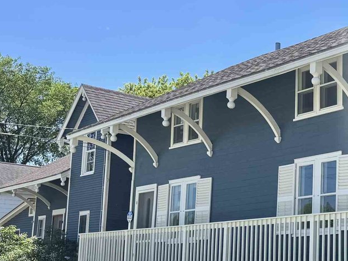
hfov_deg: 28.0
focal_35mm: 61
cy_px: 178
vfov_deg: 23.9
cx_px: 409
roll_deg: -0.8
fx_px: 613
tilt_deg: +6.7
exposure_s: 1/2833
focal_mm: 6.76
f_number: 1.78
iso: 80
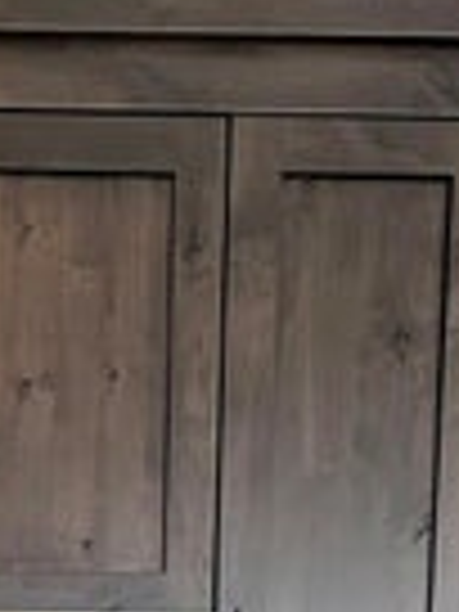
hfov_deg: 21.1
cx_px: -50
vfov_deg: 21.9
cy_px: 1017
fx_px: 1167
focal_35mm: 66
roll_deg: -1.3
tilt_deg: -5.2
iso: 80
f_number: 2.2
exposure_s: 1/120
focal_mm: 2.22
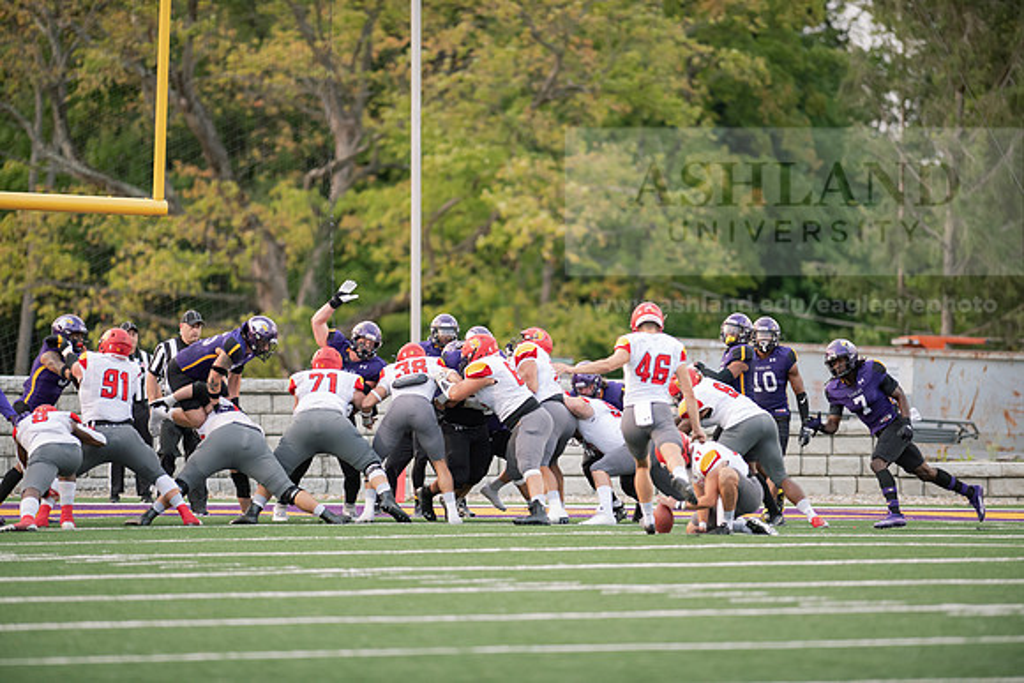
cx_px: 512
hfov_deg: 6.9
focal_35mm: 300
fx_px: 8535
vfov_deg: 4.6
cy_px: 342
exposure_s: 1/640
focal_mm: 300
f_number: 2.8
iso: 1250
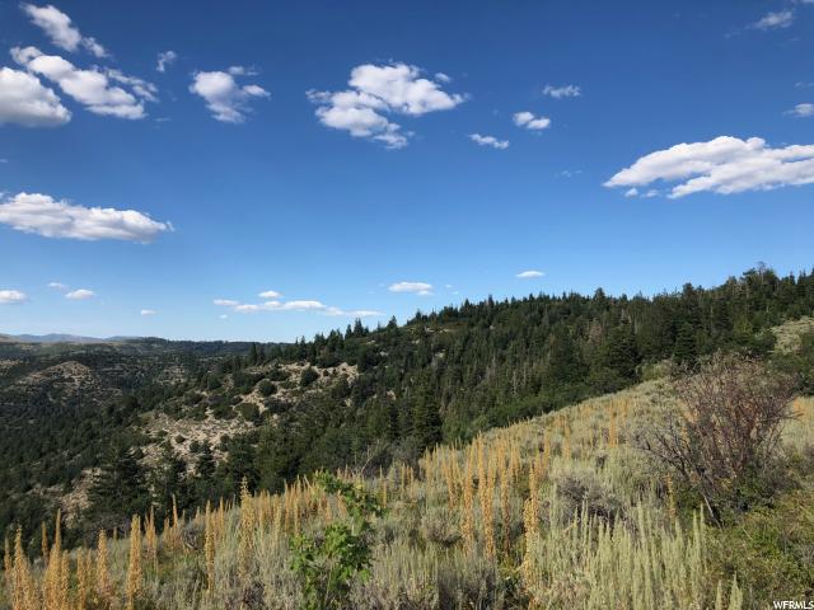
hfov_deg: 63.4
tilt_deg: +1.9
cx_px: 407
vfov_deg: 49.7
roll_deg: +0.9
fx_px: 658
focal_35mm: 28
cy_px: 305
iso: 20
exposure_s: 1/1779
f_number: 1.8
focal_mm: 3.99
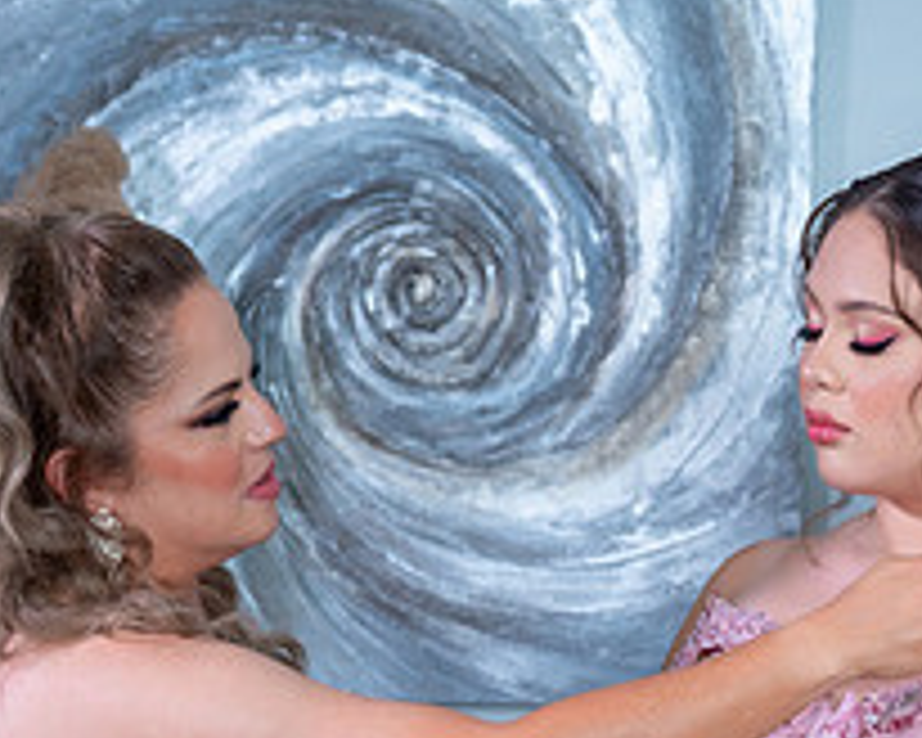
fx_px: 2538
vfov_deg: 16.1
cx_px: 850
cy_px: 778
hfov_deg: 20.1
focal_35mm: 93
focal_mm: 34.5
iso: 1250
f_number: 4
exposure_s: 1/60
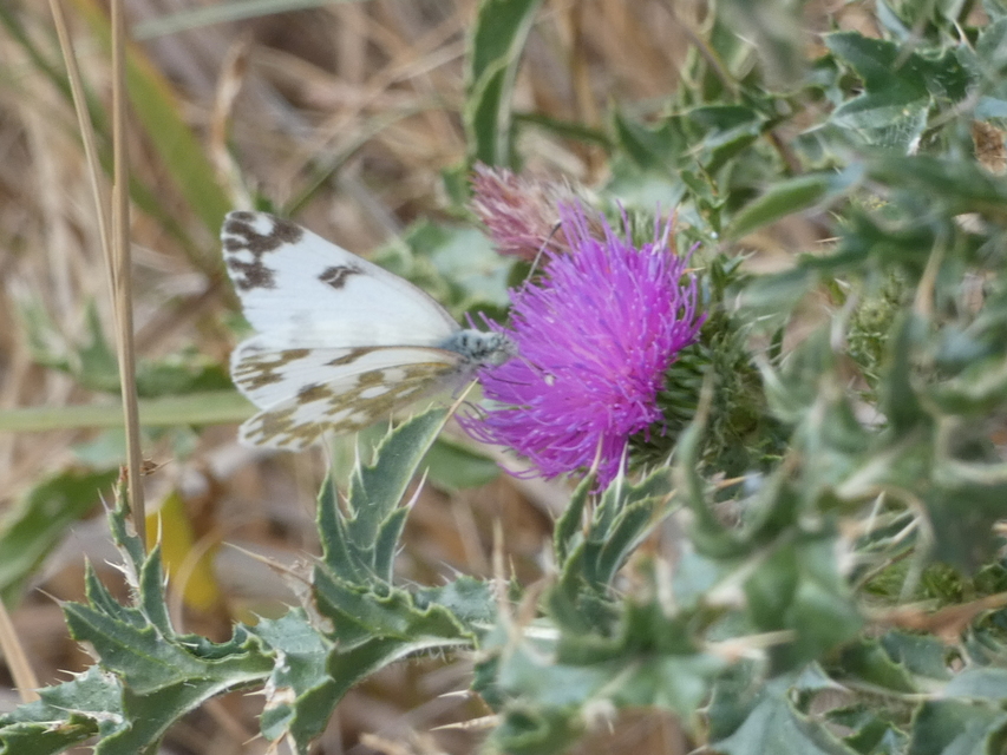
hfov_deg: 6.8
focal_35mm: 291
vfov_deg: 5.1
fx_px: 8467
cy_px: 378
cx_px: 504
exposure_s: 1/80
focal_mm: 52.2
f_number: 5.5
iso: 125
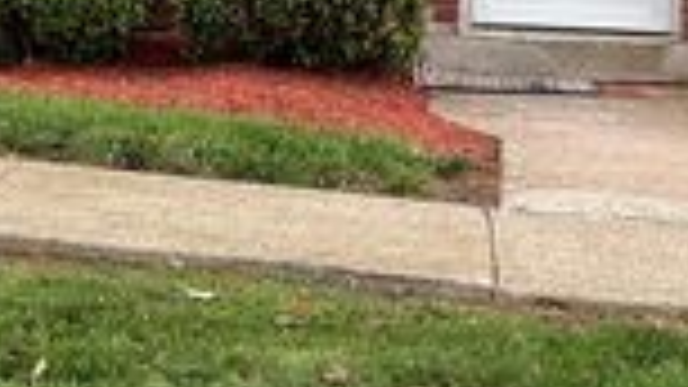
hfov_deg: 20.7
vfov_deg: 10.8
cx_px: 427
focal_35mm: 103
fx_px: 1879
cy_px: -353
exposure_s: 1/60
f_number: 1.8
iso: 50
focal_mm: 3
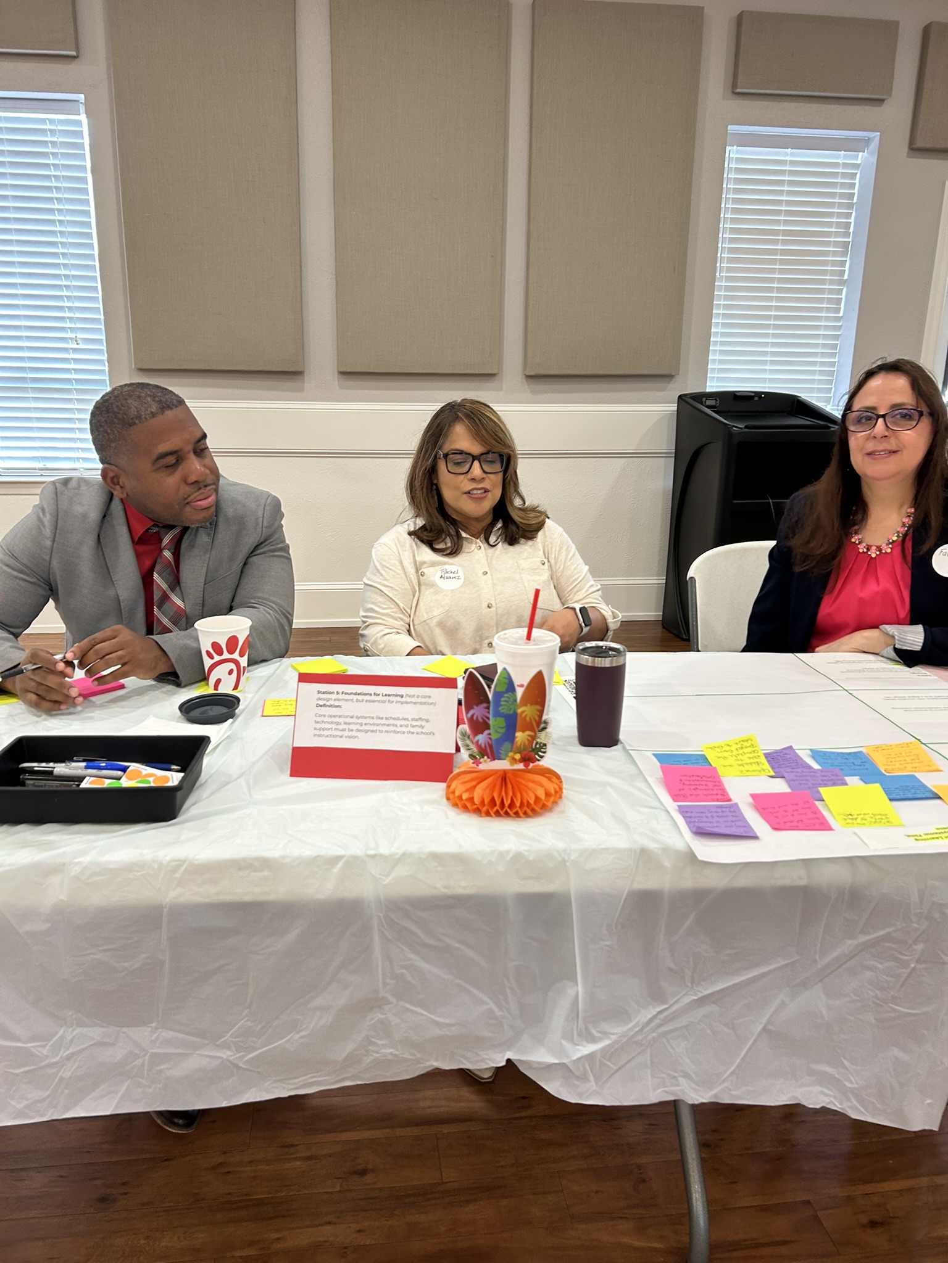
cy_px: 632
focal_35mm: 26
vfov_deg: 67.3
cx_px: 474
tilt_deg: -15.7
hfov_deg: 53.1
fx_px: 949
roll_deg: +0.4
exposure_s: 1/60
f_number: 1.5
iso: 100
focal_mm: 5.7
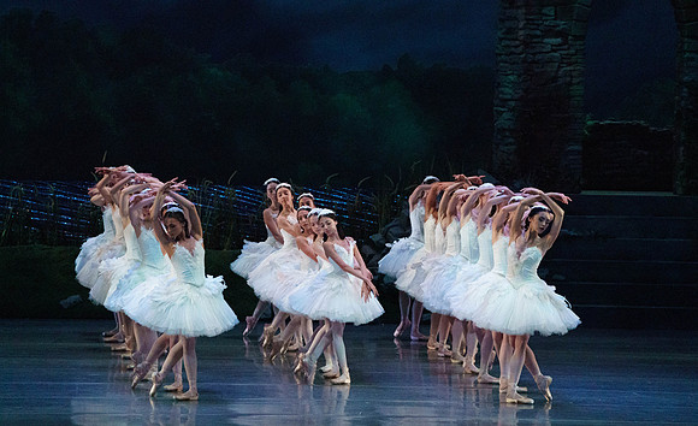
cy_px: 232
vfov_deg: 5.5
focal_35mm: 235
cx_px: 349
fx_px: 4448
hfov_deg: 9.0
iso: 8000
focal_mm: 229
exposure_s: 1/250
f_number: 5.6
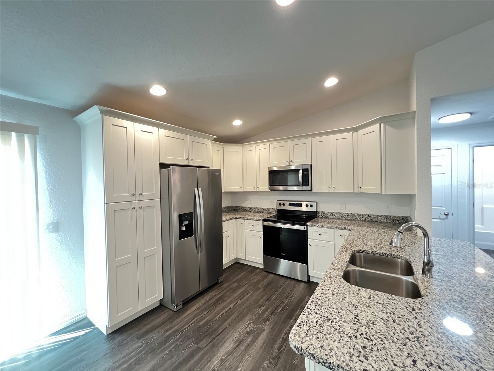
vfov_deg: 89.9
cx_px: 247
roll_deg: +1.8
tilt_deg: -0.1
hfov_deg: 106.2
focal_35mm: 13
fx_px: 186
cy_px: 186
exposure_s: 1/60
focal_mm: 1.57
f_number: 1.8
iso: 640
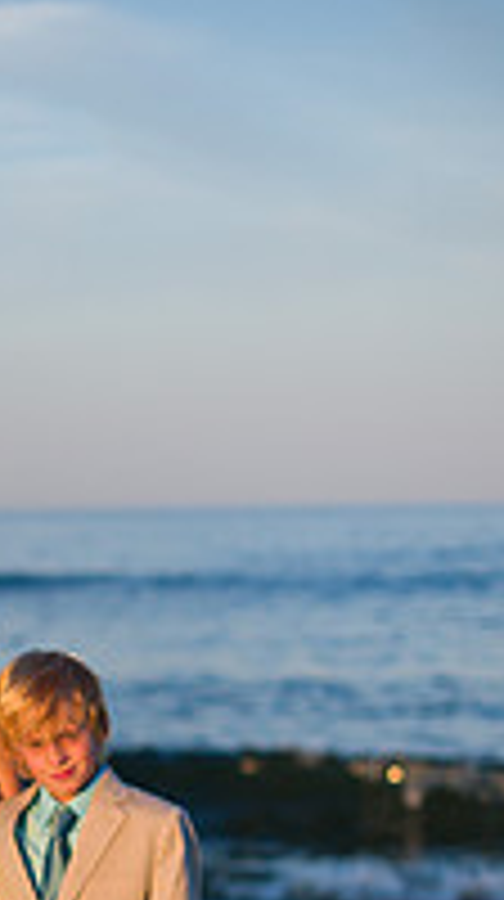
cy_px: 896
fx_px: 2813
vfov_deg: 17.8
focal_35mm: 118
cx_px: -70
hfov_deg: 10.1
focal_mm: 50
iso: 160
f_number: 2
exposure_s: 1/2500
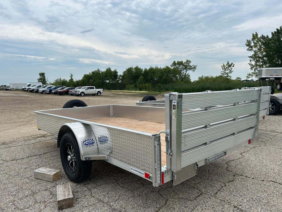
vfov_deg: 53.1
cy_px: 106
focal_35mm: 26
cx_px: 141
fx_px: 212
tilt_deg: -5.3
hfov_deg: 67.3
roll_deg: +1.0
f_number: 1.5
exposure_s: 1/2632
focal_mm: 5.7
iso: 50
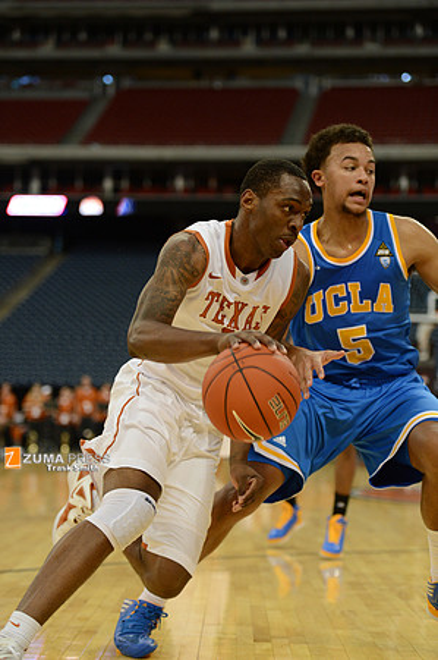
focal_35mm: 82
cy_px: 330
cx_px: 219
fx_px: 1500
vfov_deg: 24.8
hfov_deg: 16.6
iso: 2000
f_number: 2.8
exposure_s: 1/1250
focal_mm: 82
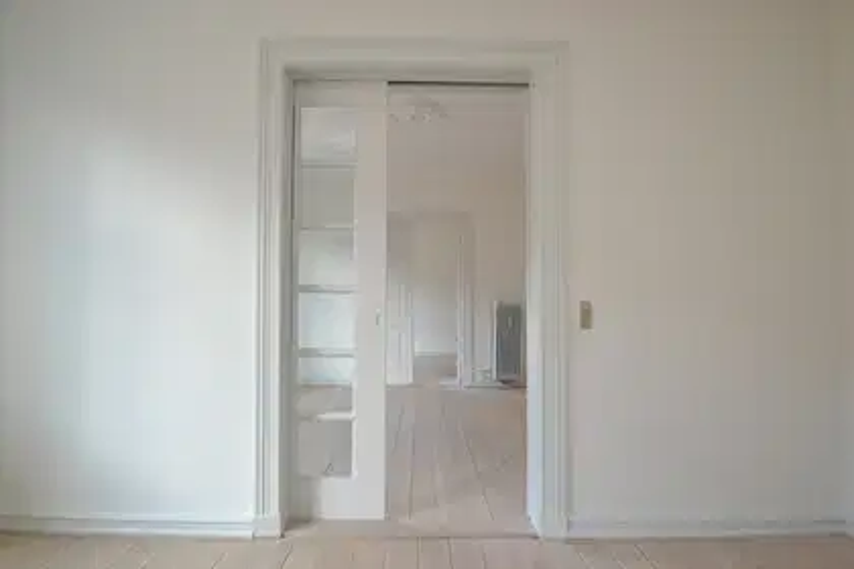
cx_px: 427
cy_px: 284
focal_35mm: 18
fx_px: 427
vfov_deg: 67.4
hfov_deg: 90.0
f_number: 4
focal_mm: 12
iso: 400
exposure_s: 1/60
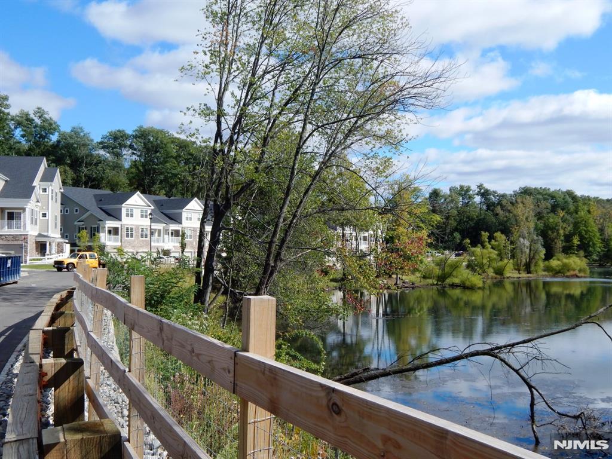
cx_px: 306
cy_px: 230
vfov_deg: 37.7
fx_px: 672
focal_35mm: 38
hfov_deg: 49.0
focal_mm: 6.8
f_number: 3.4
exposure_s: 1/1250
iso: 125
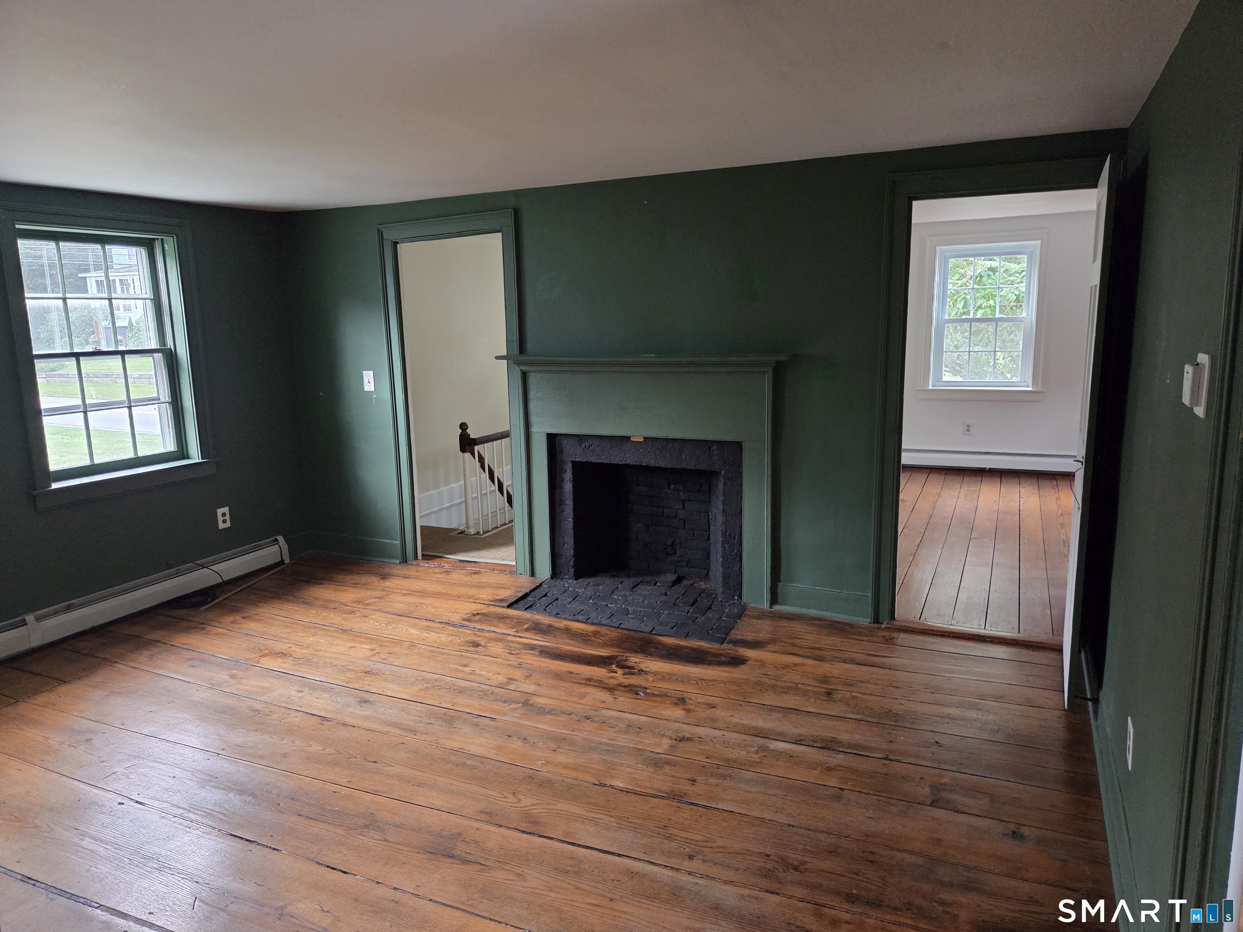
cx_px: 622
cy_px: 466
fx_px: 826
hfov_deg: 73.9
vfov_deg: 58.9
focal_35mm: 23
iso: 1250
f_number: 1.8
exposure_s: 1/120
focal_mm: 5.4
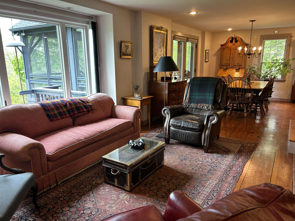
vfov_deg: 53.1
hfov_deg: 67.3
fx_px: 222
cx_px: 148
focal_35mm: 26
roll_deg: +1.0
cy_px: 110
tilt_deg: -13.3
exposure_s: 1/60
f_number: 1.5
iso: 80
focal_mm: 5.7
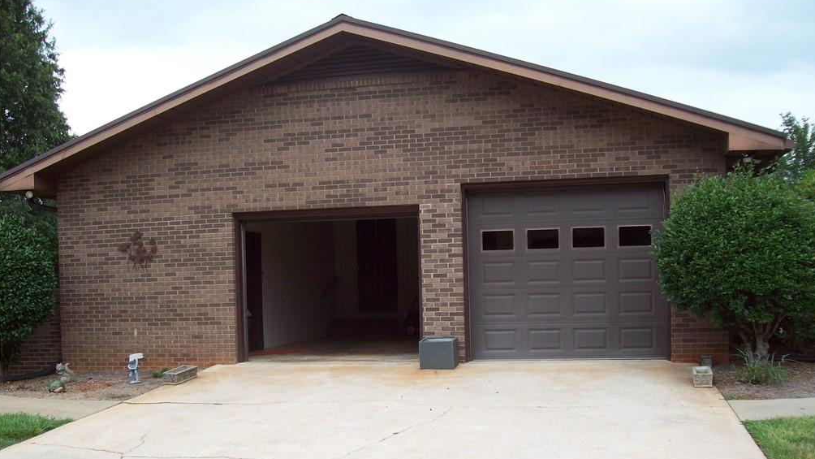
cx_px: 411
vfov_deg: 29.5
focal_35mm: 40
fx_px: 865
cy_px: 302
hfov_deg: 50.5
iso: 80
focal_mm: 6
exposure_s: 1/496
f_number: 2.7
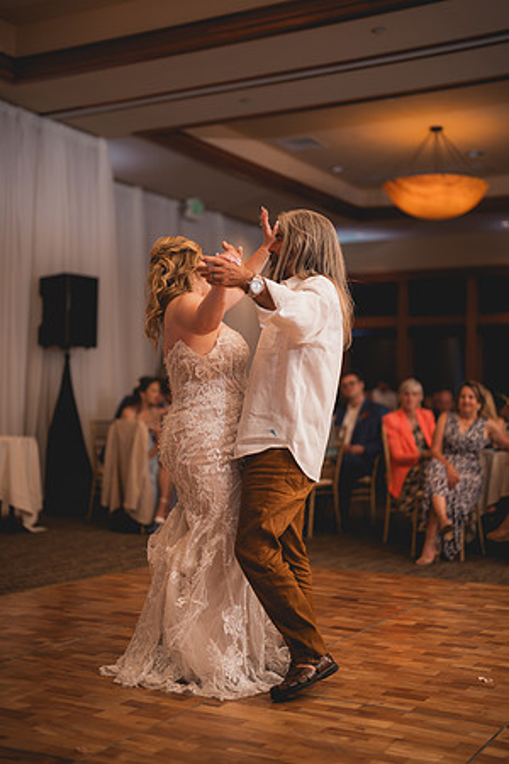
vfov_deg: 39.6
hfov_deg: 27.0
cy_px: 382
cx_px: 254
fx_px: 1060
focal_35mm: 50
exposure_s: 1/250
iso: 125
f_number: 1.2
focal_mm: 50
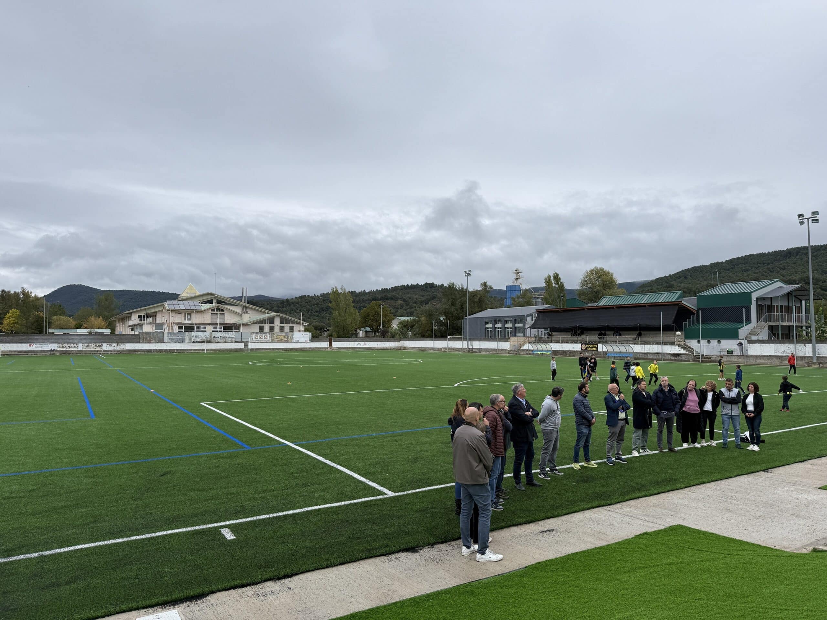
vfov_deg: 56.8
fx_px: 573
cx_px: 414
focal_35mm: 24
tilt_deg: +2.5
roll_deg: -0.4
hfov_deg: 71.6
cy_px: 310
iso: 80
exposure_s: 1/1230
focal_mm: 6.76
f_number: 1.78
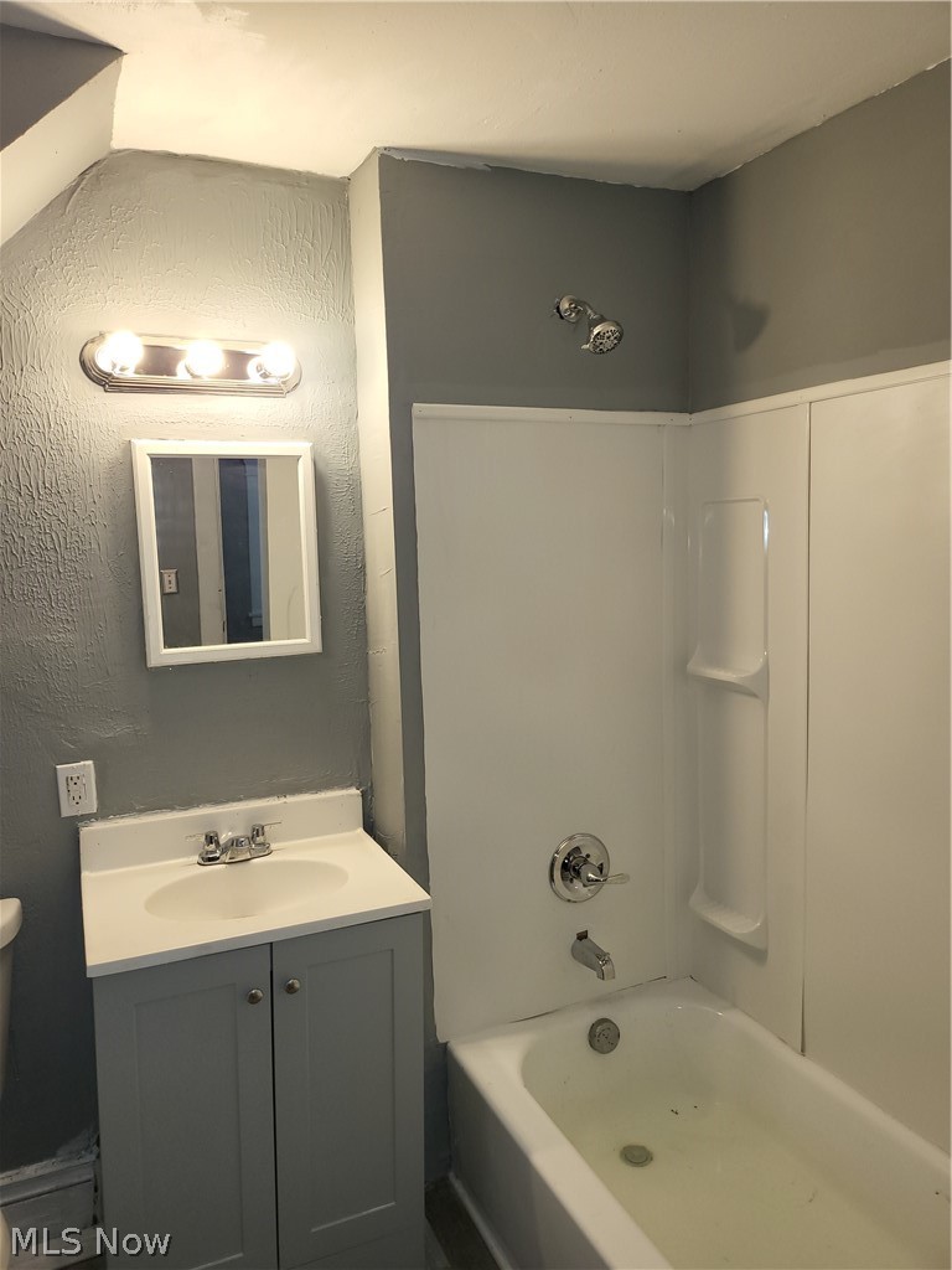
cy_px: 635
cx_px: 476
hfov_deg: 56.8
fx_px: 880
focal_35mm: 24
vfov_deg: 71.6
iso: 80
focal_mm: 5
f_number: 1.8
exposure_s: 1/60
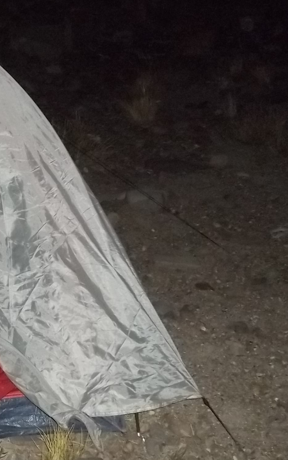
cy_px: 177
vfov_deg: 30.5
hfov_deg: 18.1
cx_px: -87
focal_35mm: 67
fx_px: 841
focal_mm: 5.9
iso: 320
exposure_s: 1/30
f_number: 3.3
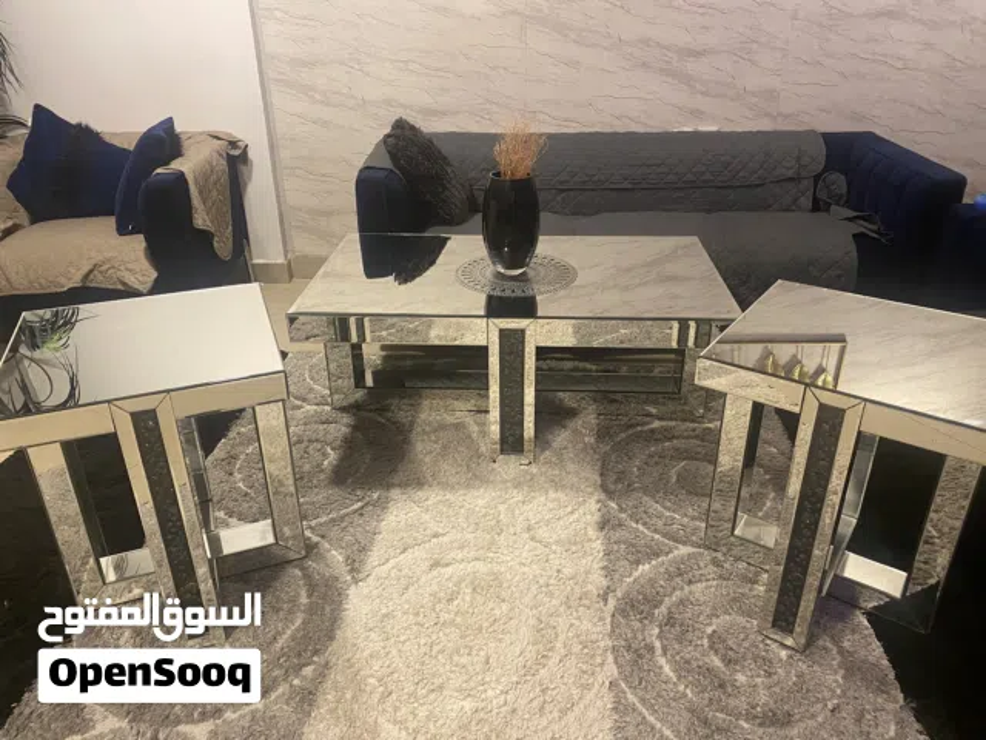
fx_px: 741
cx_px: 493
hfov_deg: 67.3
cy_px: 370
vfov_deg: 53.1
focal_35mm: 26
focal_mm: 4.25
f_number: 1.8
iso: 400
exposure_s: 1/50
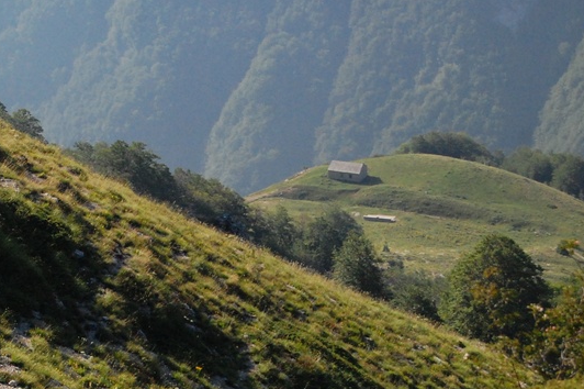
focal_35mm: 140
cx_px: 279
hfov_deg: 14.7
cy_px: 270
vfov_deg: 9.8
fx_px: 2267
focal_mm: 55
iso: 1600
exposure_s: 1/4000
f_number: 7.1
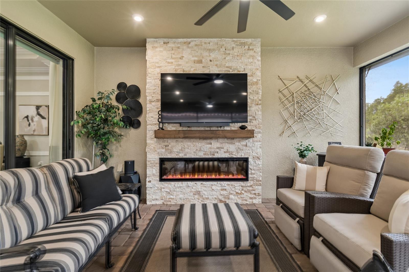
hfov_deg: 100.4
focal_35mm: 15
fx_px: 170
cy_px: 136
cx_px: 204
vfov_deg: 77.3
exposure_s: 1/4
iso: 100
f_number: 7.1
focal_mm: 10
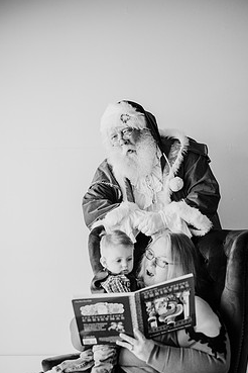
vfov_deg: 32.8
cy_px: 225
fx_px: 630
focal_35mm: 61
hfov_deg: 22.3
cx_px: 134
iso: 640
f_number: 2
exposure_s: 1/640
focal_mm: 50
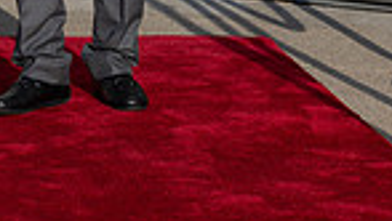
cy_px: -314
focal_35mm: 286
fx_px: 2975
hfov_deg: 7.5
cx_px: 184
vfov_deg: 4.2
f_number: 5
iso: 320
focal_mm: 89
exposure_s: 1/2000
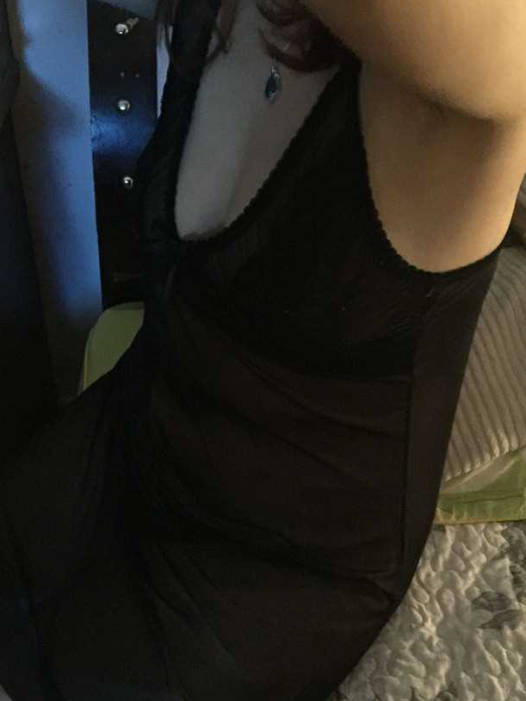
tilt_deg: -38.5
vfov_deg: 48.9
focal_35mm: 38
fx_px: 769
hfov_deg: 37.6
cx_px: 207
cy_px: 384
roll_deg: -0.7
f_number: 2.2
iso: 400
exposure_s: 1/4
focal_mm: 4.15
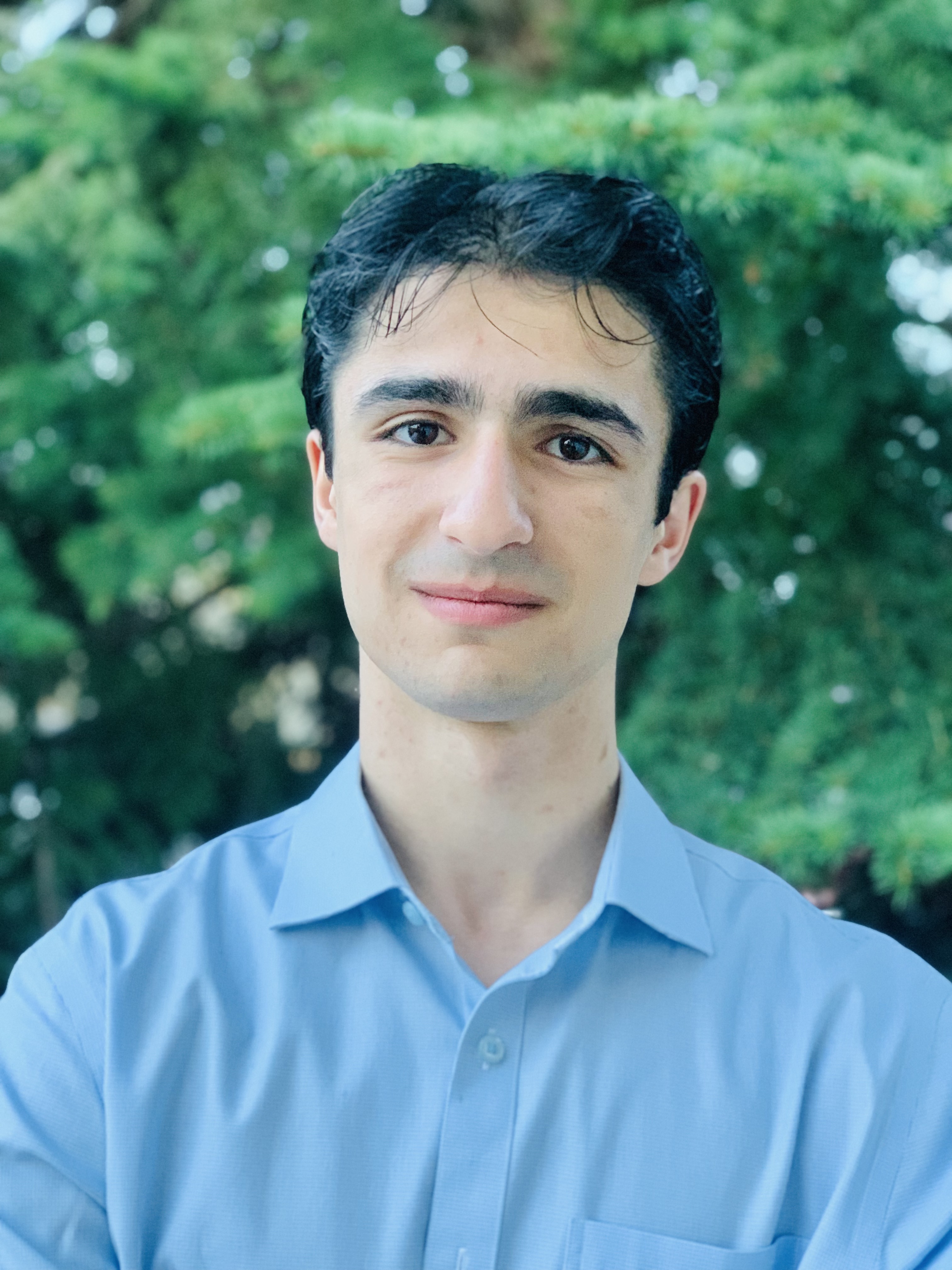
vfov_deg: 36.8
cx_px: 476
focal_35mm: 52
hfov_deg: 28.0
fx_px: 1907
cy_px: 635
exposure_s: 1/40
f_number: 2.4
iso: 500
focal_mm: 6
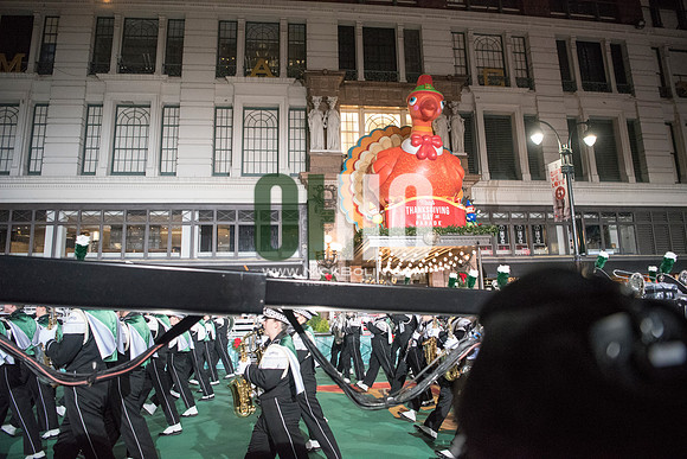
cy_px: 230
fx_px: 458
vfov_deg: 53.2
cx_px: 344
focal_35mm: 24
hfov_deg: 73.7
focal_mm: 24
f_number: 2.8
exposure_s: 1/1250
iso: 8000
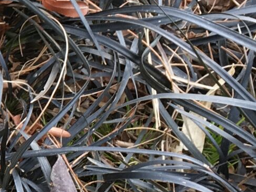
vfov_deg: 9.7
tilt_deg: -38.9
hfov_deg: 11.4
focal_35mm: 153
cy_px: 55
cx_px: -288
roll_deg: -5.5
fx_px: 1132
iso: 25
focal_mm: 4.15
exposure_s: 1/120
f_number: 2.2
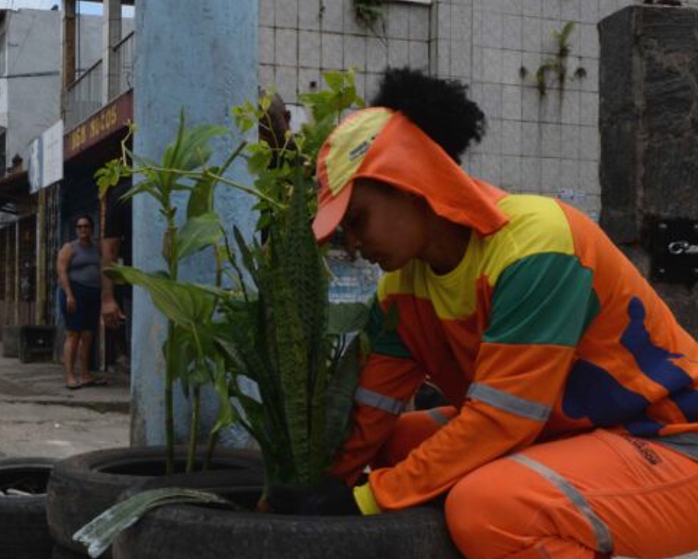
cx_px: 132
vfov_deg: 31.4
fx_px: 992
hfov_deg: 37.3
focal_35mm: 48
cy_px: 311
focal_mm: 24
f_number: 22
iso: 500
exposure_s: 1/125
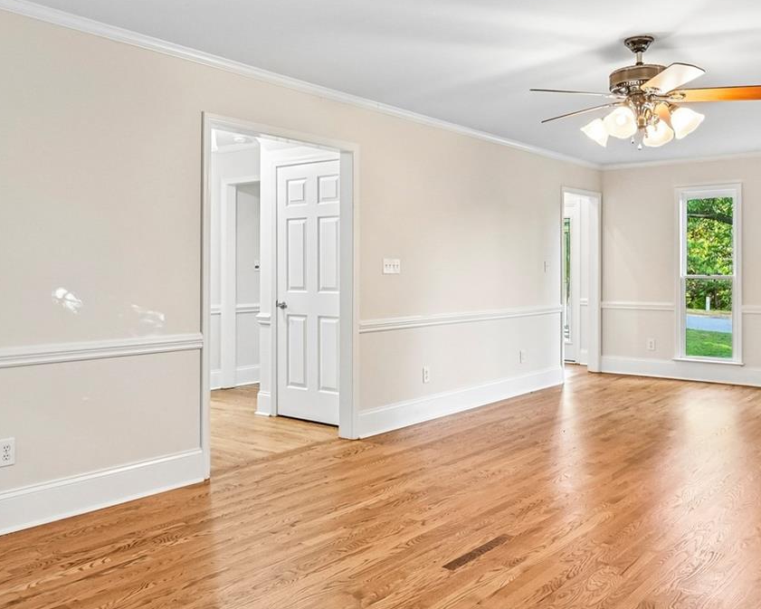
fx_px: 721
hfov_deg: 55.6
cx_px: 399
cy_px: 271
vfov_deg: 45.7
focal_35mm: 32
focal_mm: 14
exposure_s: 1/6
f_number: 8
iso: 400
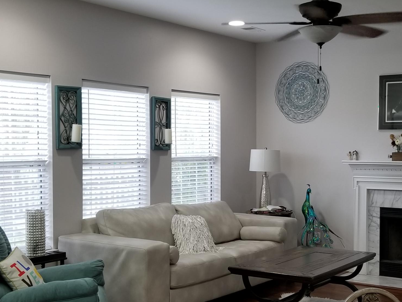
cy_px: 164
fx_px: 615
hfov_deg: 36.0
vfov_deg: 27.5
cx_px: 247
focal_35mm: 53
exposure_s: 1/60
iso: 160
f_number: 1.7
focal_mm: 4.3
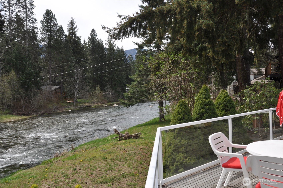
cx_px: 142
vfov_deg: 43.5
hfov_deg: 62.0
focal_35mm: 30
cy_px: 94
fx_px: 236
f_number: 11
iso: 200
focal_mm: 20
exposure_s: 1/200
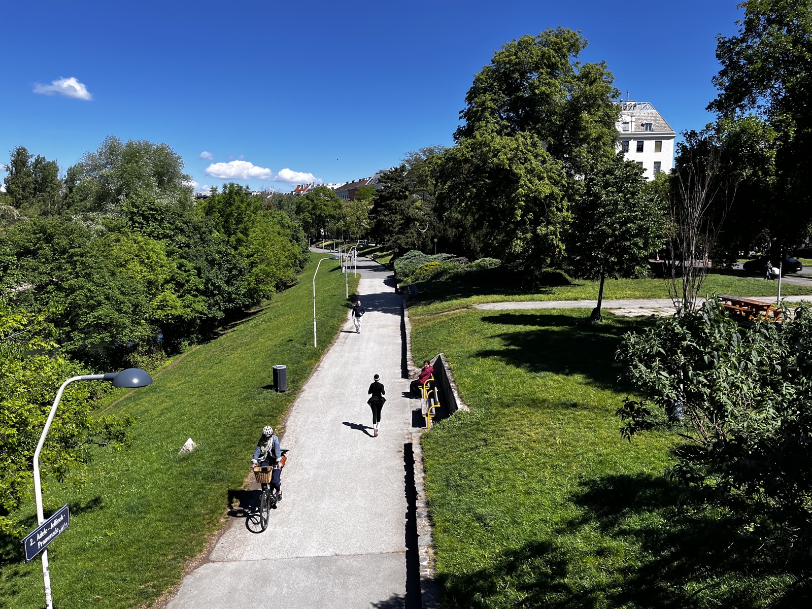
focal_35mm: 26
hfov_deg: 67.3
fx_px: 610
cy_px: 304
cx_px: 406
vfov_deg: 53.1
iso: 50
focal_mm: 5.1
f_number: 1.6
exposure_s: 1/2755
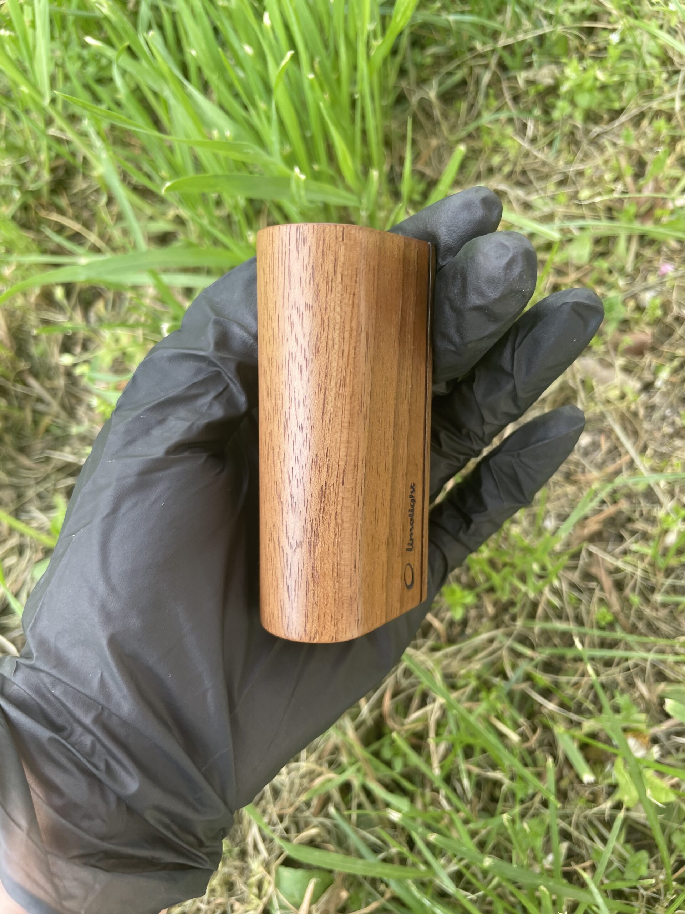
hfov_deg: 53.1
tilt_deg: -73.6
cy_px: 457
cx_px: 342
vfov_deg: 67.3
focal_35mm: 26
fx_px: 686
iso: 32
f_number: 1.6
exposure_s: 1/170
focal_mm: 4.2
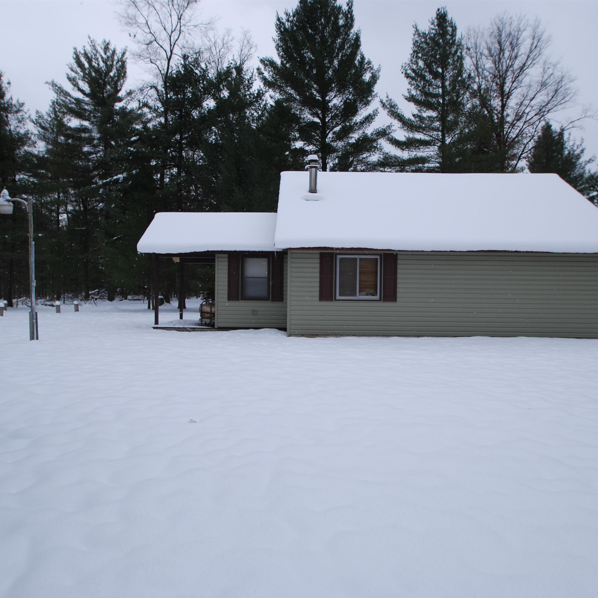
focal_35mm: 23
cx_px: 302
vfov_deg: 67.3
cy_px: 300
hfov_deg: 67.3
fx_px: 450
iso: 125
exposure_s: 1/250
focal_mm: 12
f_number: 5.6
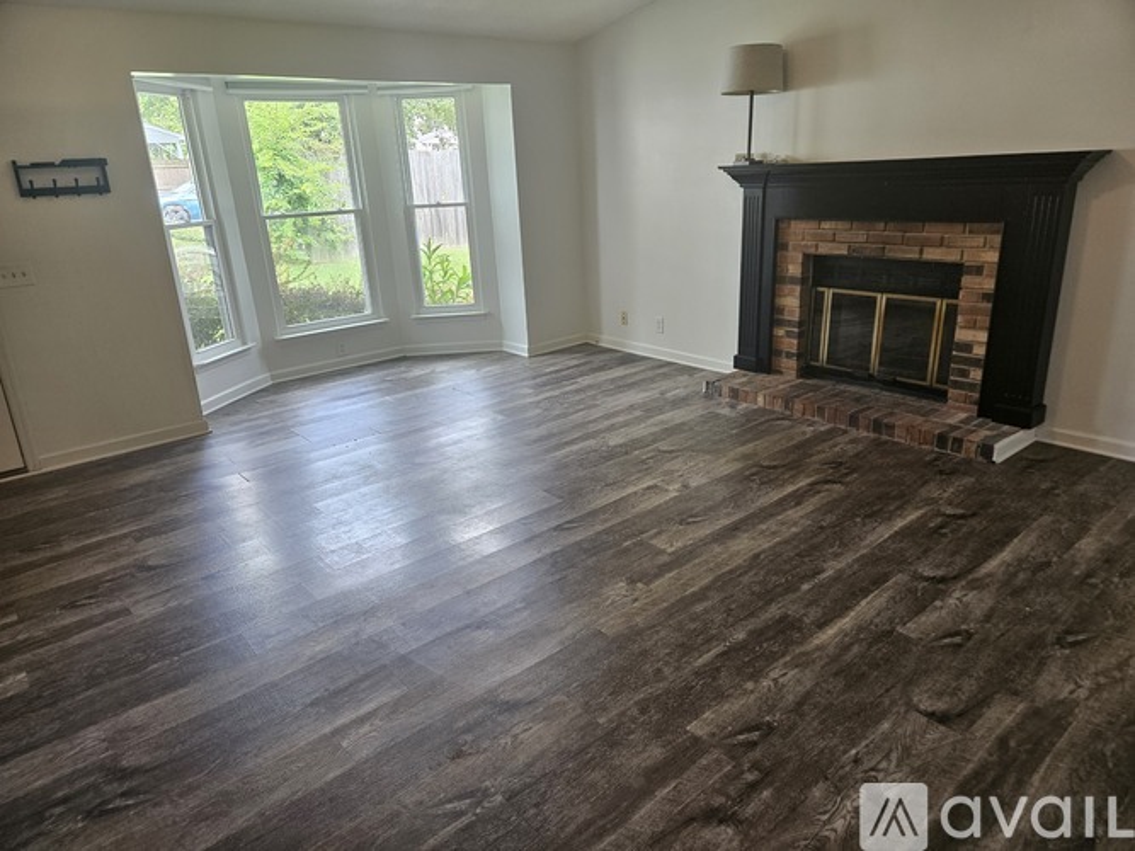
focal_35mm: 23
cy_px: 426
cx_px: 568
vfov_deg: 58.9
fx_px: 754
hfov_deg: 73.9
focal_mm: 5.4
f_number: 1.8
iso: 160
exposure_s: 1/120
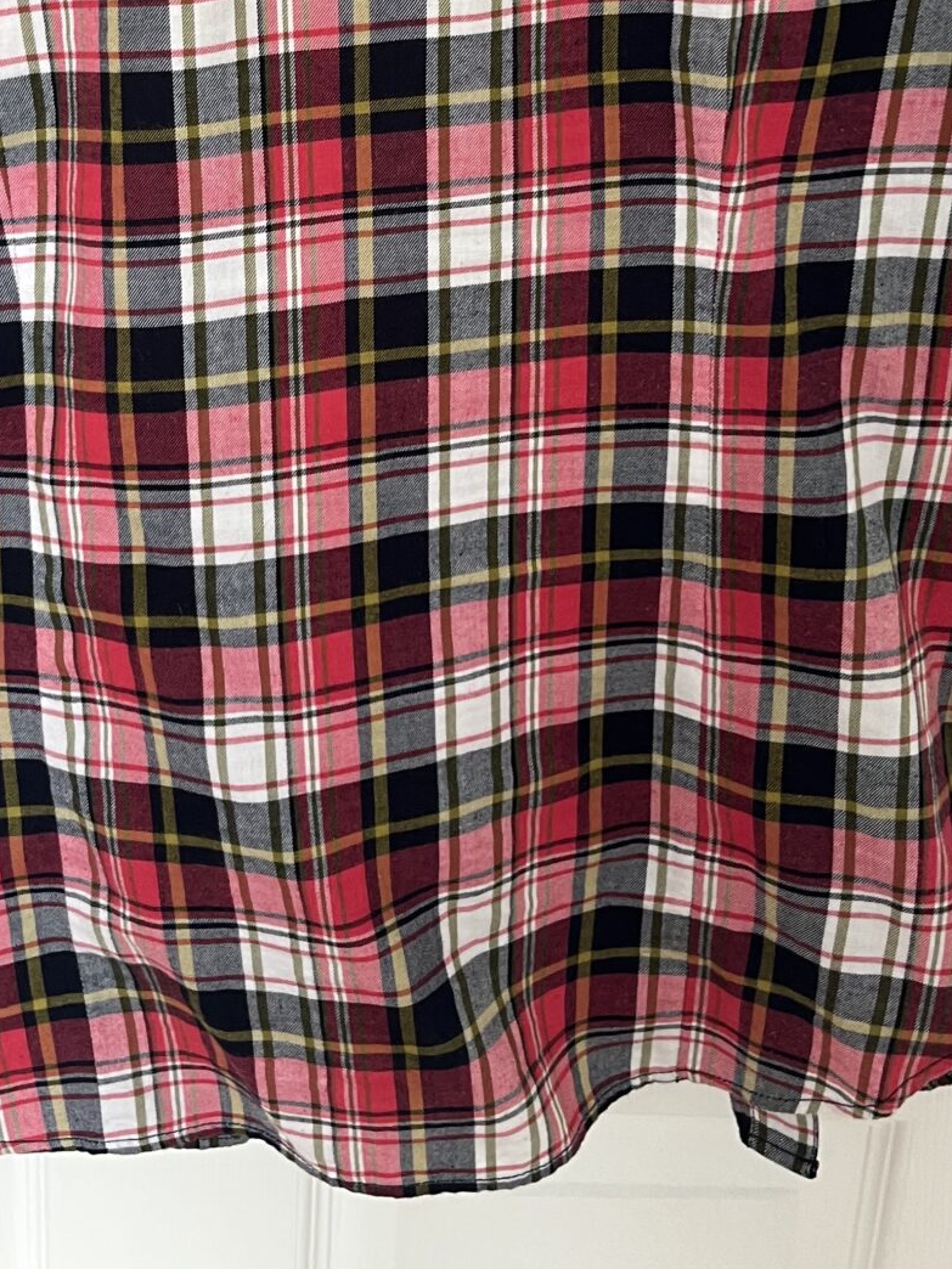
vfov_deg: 35.8
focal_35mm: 51
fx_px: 1870
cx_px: 356
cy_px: 188
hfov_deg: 28.5
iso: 125
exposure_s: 1/77
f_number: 1.6
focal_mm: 5.1
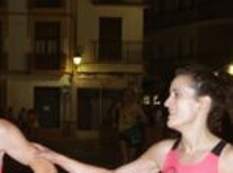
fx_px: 1303
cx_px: 111
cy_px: 274
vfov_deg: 7.5
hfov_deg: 10.2
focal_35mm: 194
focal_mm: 32
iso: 800
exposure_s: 1/90
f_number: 4
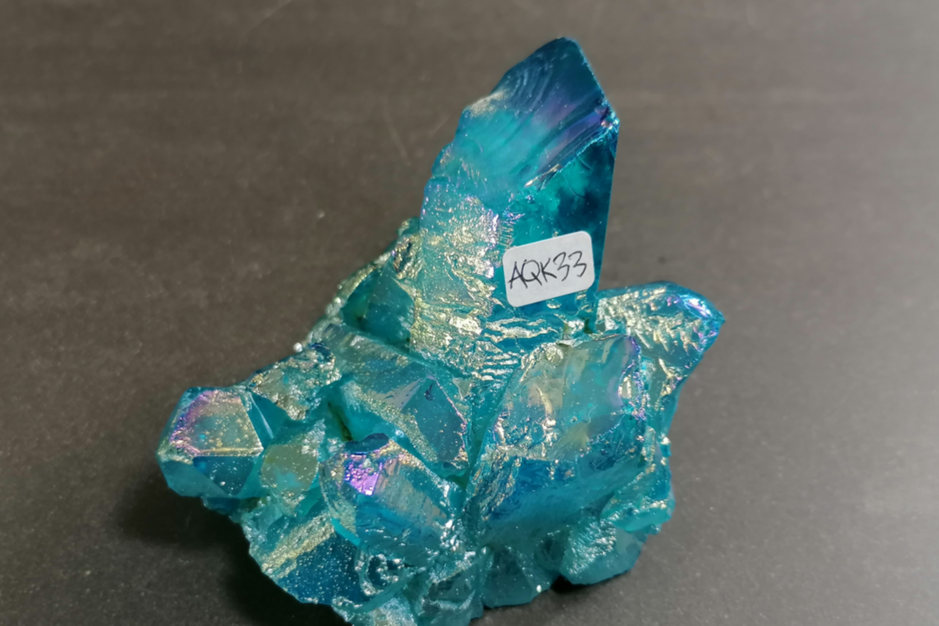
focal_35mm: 40
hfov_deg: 48.5
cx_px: 469
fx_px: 1043
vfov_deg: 33.4
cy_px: 350
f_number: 1.8
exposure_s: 1/50
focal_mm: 4.75
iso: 80
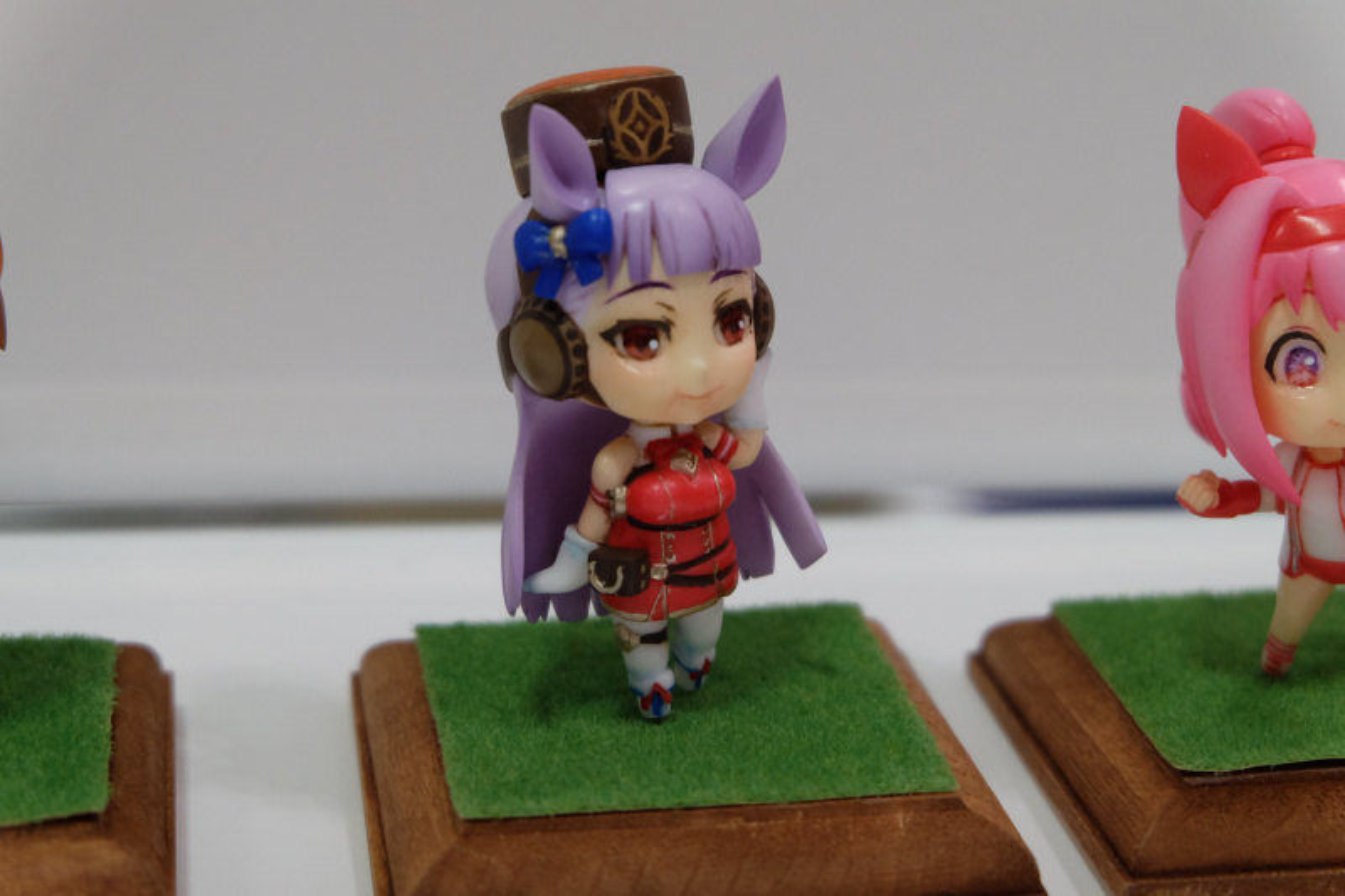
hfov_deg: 27.0
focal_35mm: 75
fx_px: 2801
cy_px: 448
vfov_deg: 18.2
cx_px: 672
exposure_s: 1/125
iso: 2000
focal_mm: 50
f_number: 5.6
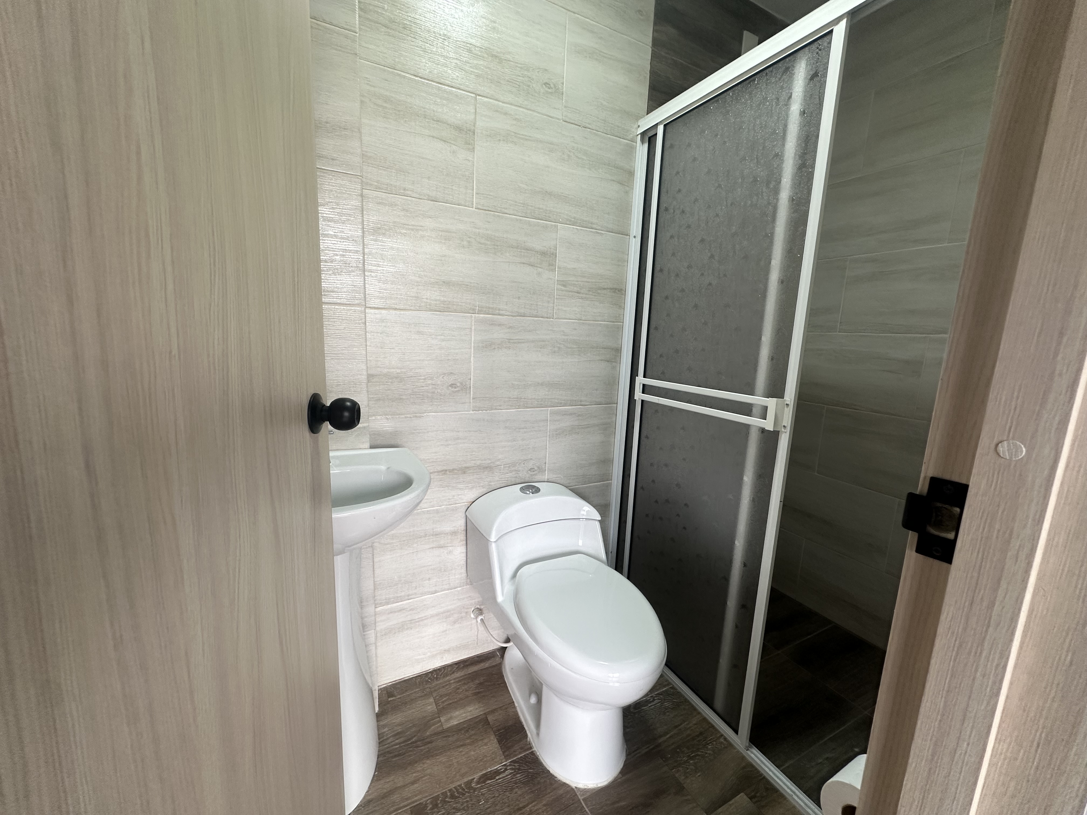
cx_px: 544
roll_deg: -2.8
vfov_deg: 85.7
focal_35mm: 14
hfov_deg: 102.1
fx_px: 440
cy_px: 408
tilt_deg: -10.3
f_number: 2.2
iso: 125
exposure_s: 1/99
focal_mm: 2.22
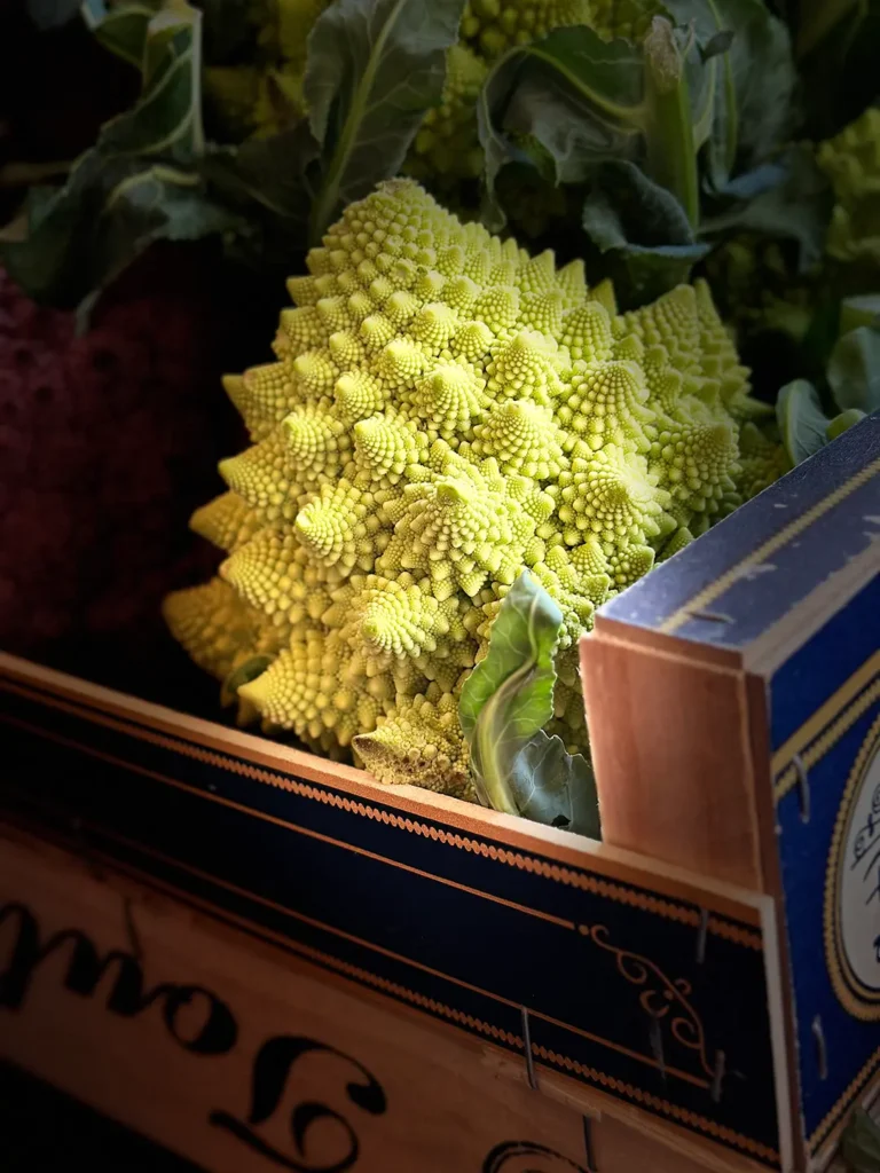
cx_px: 440
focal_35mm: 48
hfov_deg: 30.3
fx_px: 1627
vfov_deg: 39.7
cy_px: 586
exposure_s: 1/100
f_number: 1.78
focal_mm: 6.86
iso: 100
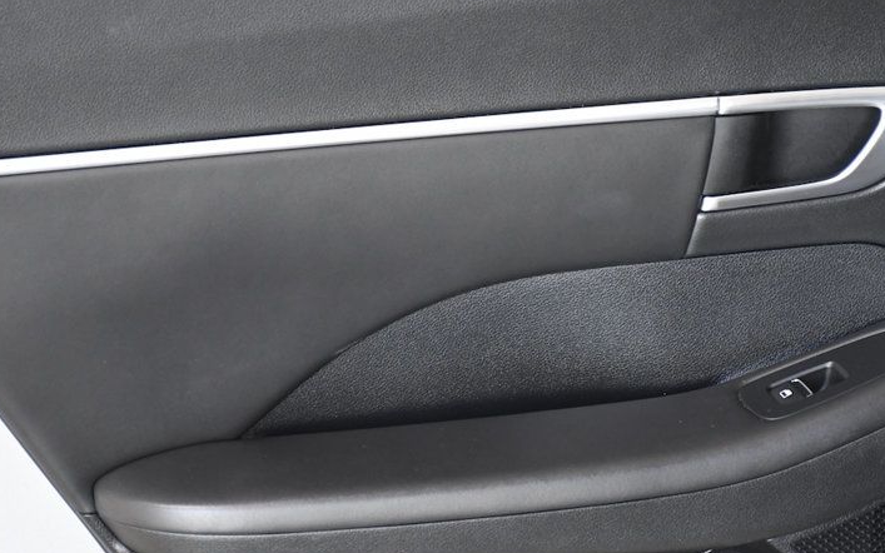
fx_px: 2991
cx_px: 467
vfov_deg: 10.6
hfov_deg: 16.8
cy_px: 336
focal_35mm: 124
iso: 2500
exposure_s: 1/160
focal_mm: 56
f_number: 4.8
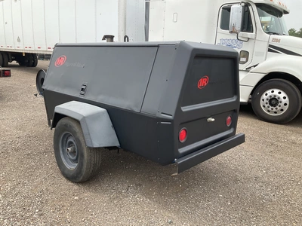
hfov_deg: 61.7
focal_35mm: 29
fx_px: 253
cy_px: 113
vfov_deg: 48.2
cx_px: 151
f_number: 1.8
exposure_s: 1/683
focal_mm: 3
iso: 25
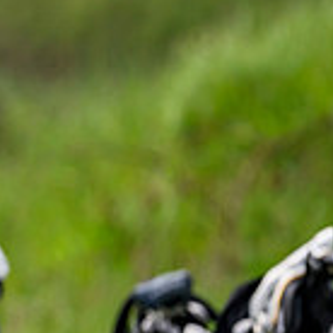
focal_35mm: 1517
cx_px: -408
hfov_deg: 1.2
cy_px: 33
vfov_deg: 1.2
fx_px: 16510
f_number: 4
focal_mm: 400
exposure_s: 1/2500
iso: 500
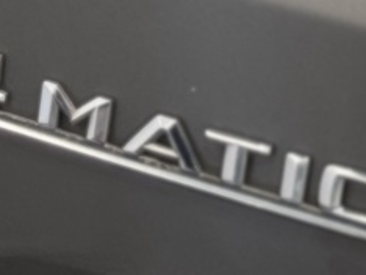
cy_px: -56
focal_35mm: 295
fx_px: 3122
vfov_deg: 5.0
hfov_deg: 6.4
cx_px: -502
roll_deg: +1.3
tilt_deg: -29.1
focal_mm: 6.76
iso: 50
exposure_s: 1/50
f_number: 1.78
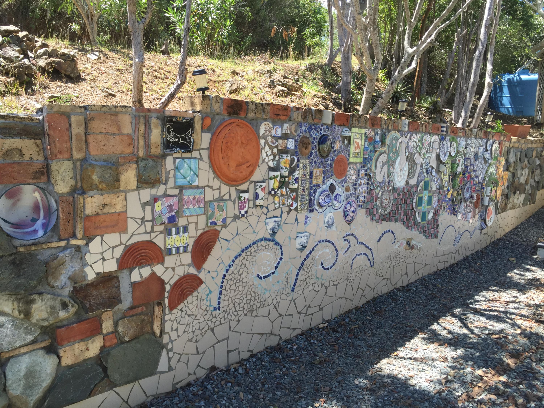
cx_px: 272
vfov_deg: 48.2
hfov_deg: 61.7
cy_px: 204
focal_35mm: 29
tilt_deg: -6.0
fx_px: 456
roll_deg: -4.3
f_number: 2.2
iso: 32
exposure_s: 1/455
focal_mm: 4.15
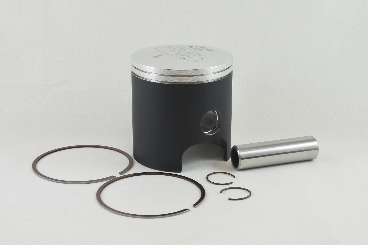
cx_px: 184
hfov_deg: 43.6
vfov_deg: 29.9
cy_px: 122
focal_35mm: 45
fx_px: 460
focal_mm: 16.8
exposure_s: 1/160
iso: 400
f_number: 4.5
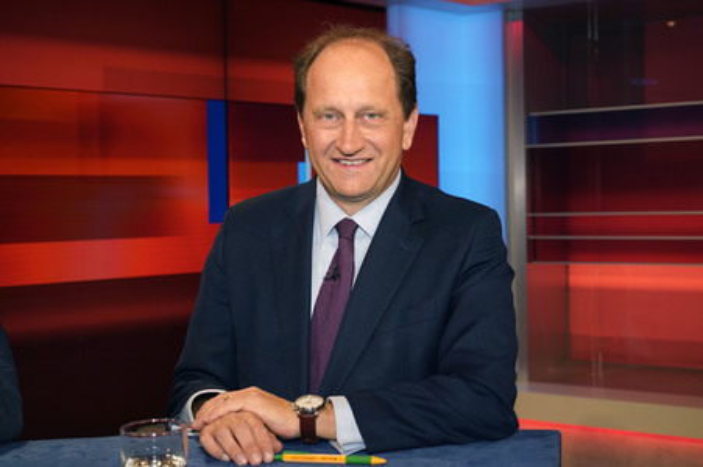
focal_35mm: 39
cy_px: 234
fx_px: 761
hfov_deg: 49.6
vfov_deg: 34.2
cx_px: 352
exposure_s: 1/160
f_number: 4.5
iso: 1600
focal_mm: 39
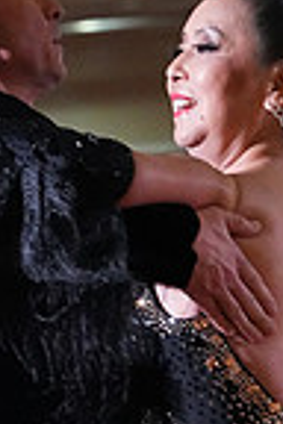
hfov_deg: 2.7
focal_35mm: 514
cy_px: 624
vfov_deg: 4.0
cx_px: 113
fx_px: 6060
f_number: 6.3
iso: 10000
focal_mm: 128
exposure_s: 1/400
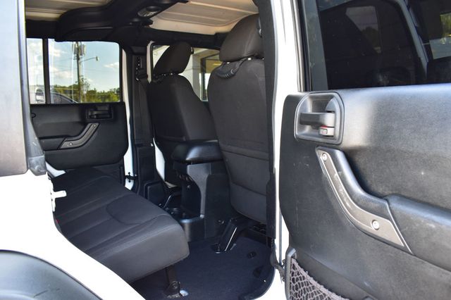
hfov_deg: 67.4
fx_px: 338
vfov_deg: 47.9
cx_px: 226
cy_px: 150
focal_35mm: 27
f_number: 6.3
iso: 400
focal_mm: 18
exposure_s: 1/20
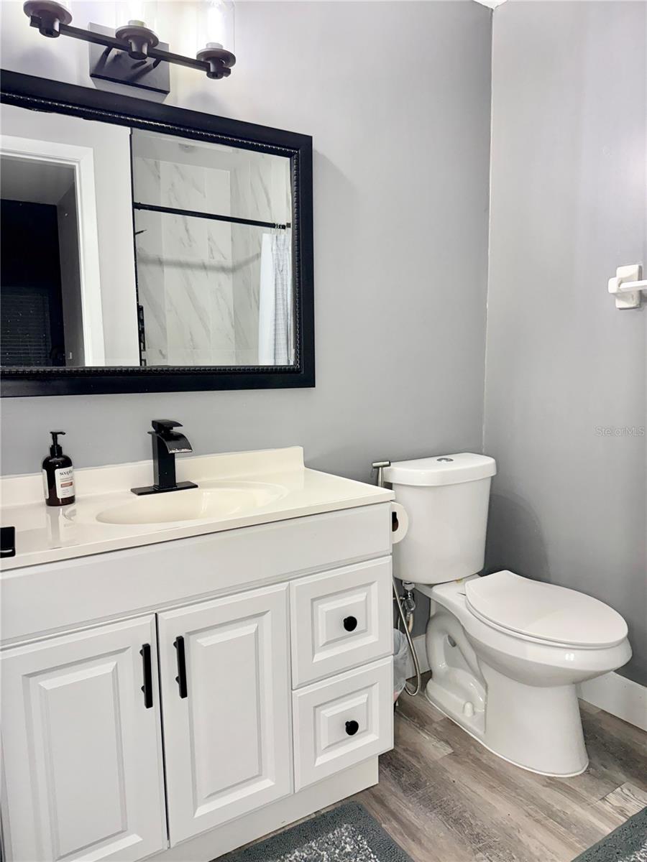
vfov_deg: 71.6
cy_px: 431
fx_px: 598
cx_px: 324
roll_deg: +0.5
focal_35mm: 24
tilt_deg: -6.5
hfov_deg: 56.8
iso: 200
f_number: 1.78
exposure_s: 1/190
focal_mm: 6.76
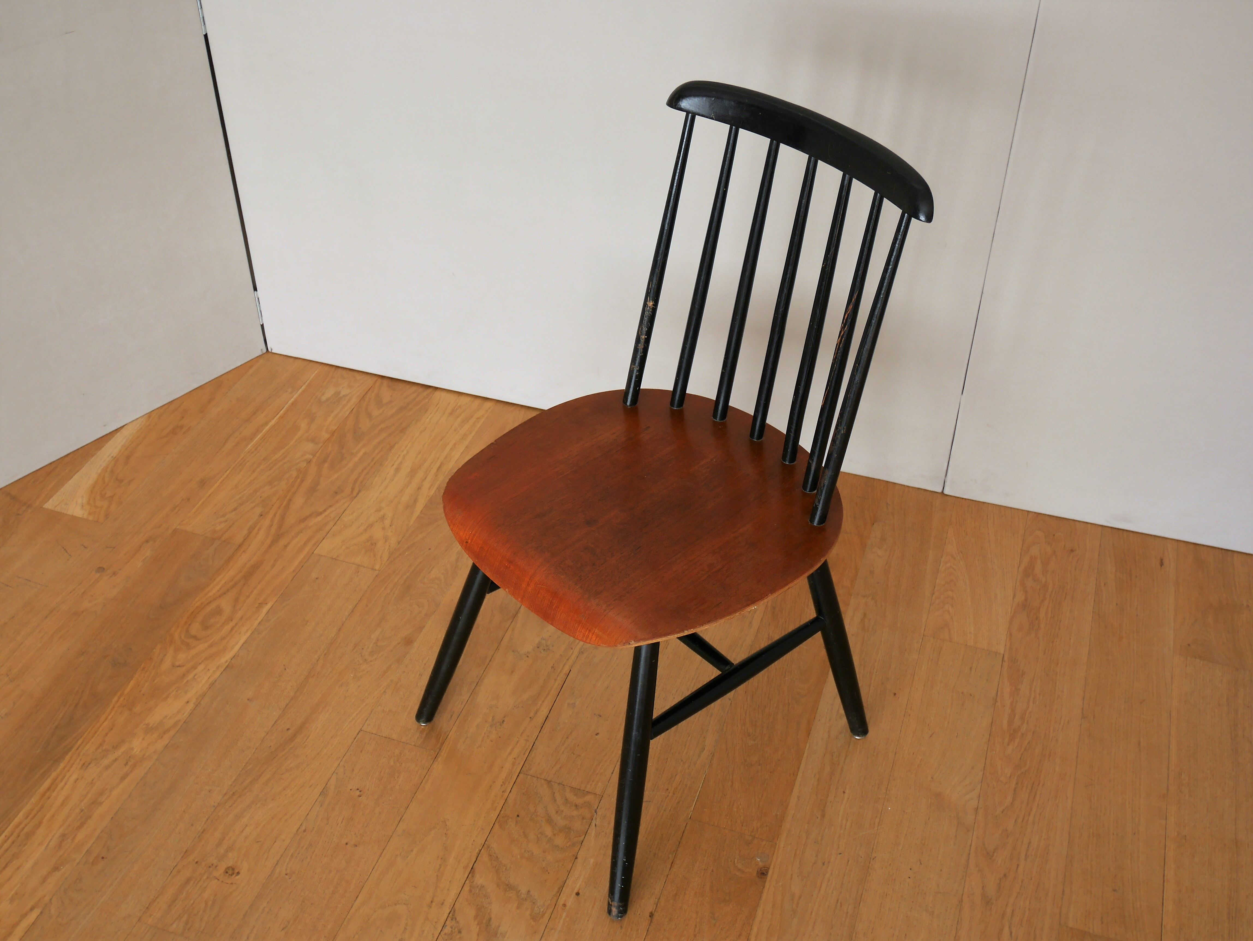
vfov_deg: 37.7
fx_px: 1376
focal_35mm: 38
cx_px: 626
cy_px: 470
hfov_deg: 49.0
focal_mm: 19
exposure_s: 1/60
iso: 400
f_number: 4.3
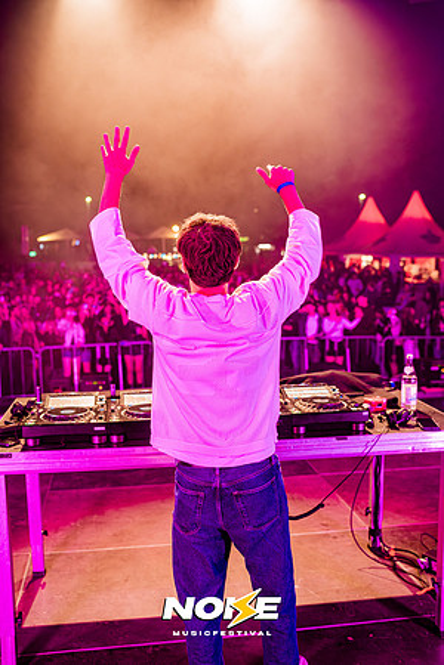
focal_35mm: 35
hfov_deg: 37.9
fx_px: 647
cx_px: 222
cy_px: 332
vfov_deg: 54.4
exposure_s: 1/160
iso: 1250
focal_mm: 35
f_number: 2.8
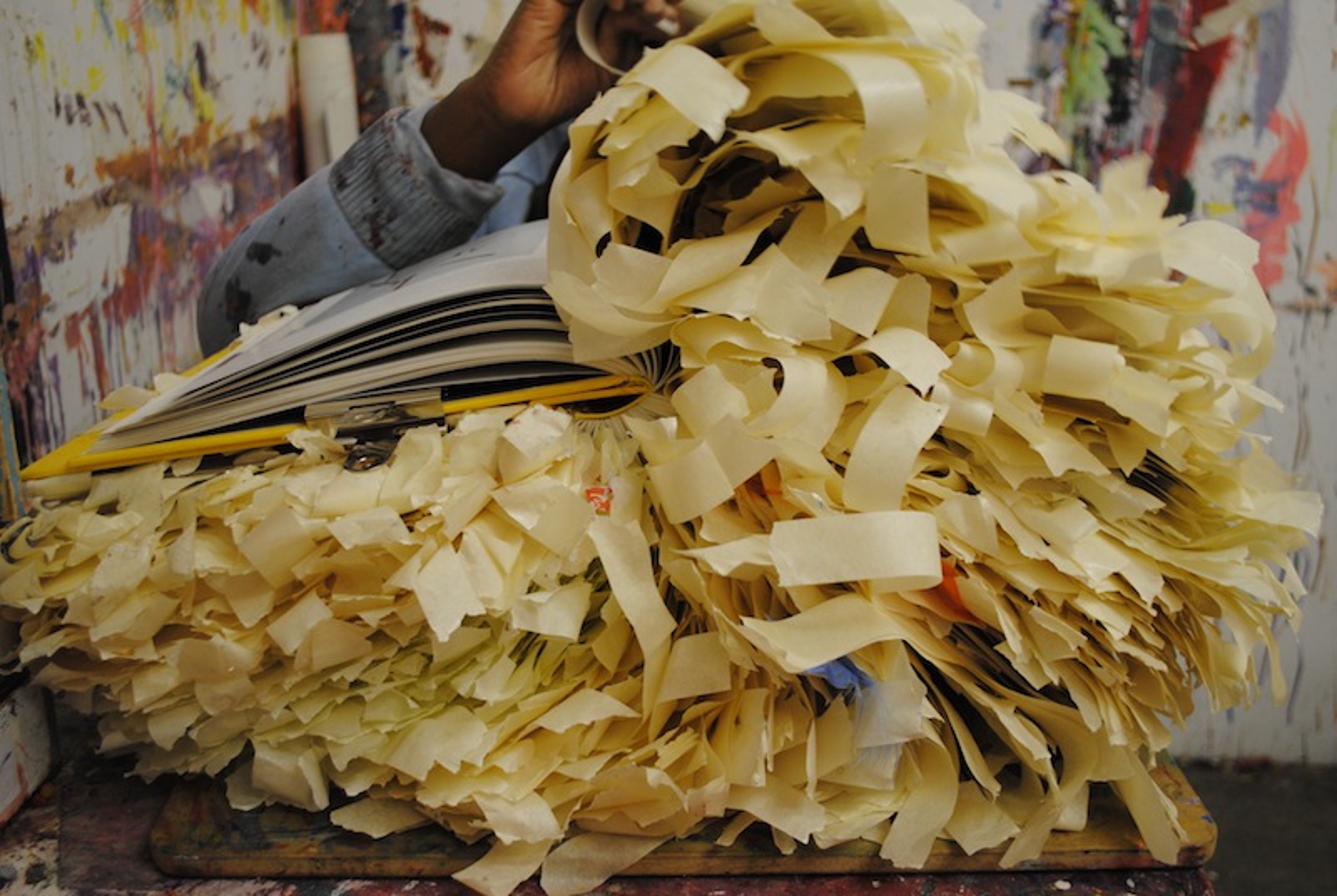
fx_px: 1451
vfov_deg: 34.3
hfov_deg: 49.5
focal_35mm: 39
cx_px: 668
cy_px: 448
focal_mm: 26
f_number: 4.2
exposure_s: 1/30
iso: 450
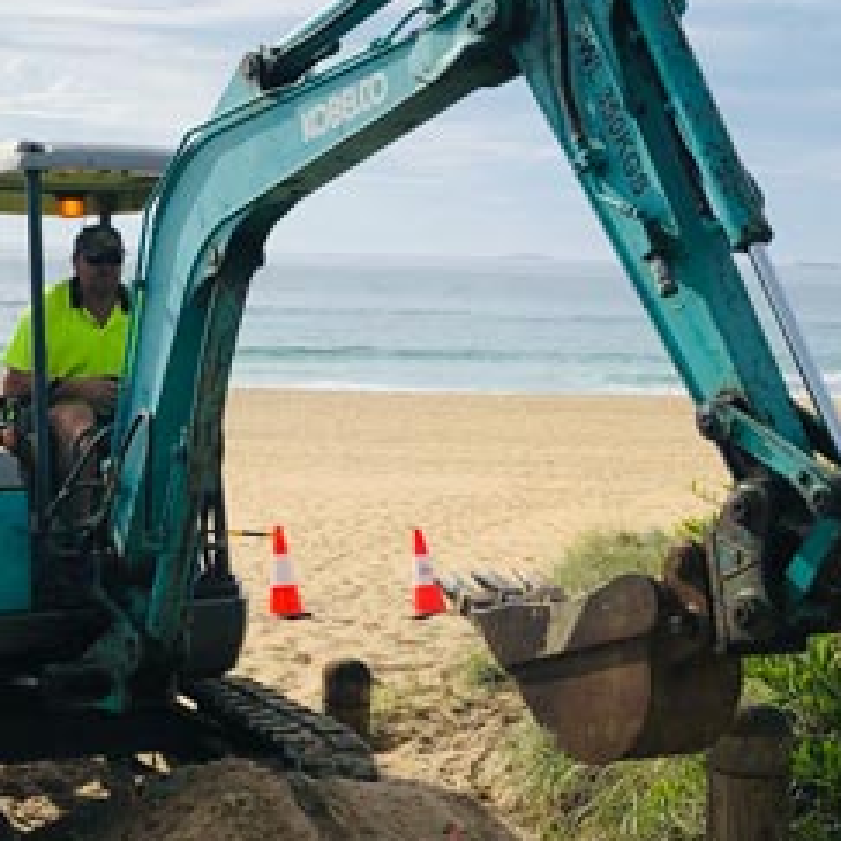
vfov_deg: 25.3
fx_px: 1869
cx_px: 118
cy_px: 355
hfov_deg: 24.8
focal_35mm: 68
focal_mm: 4
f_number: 1.8
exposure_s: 1/5348
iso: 25
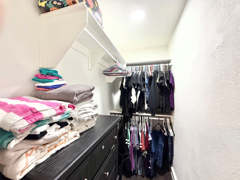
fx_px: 97
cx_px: 120
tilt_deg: +1.3
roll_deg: -0.2
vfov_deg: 85.7
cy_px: 90
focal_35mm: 14
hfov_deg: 102.1
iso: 250
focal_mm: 2.22
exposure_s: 1/60
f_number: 2.2
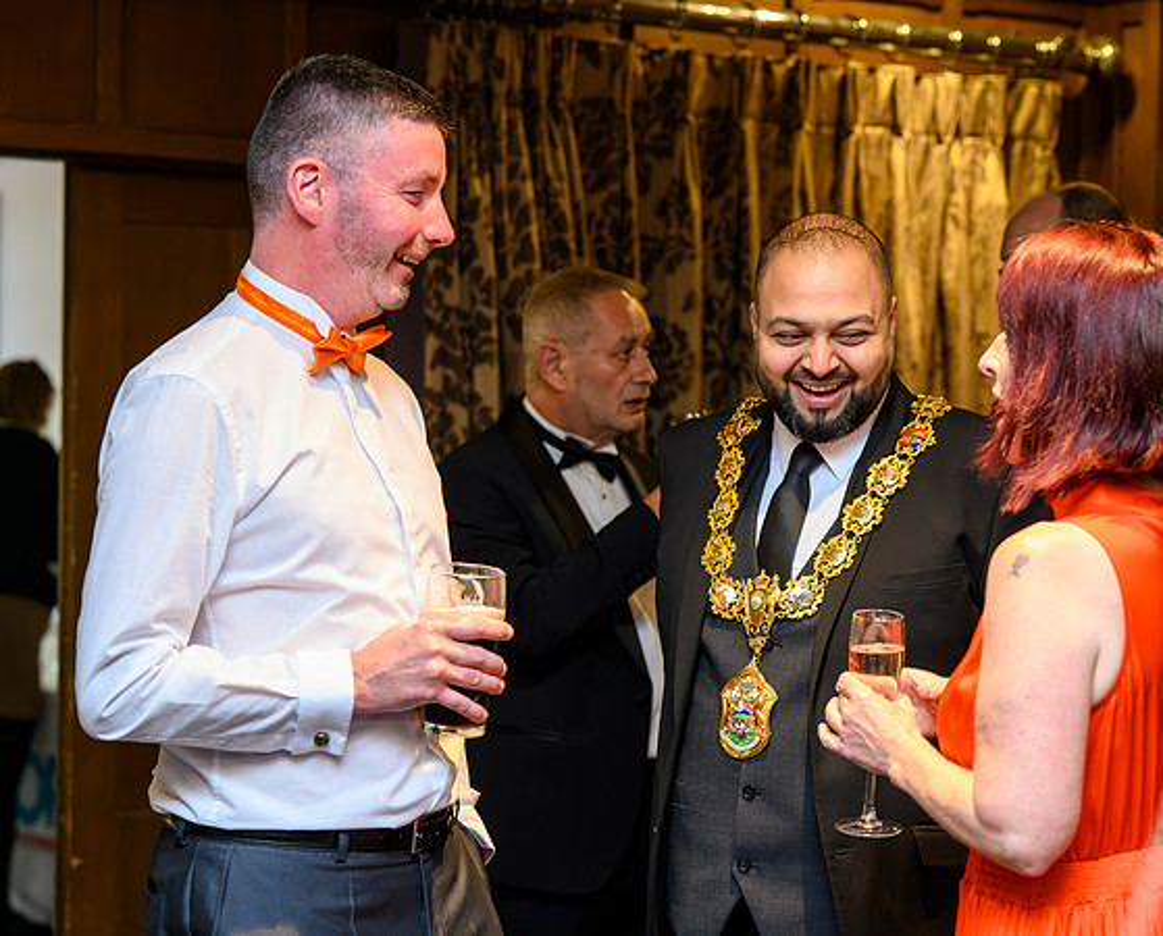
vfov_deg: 16.5
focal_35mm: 94
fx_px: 3228
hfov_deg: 20.4
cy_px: 446
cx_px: 532
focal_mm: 79
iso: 4000
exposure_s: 1/200
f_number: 4
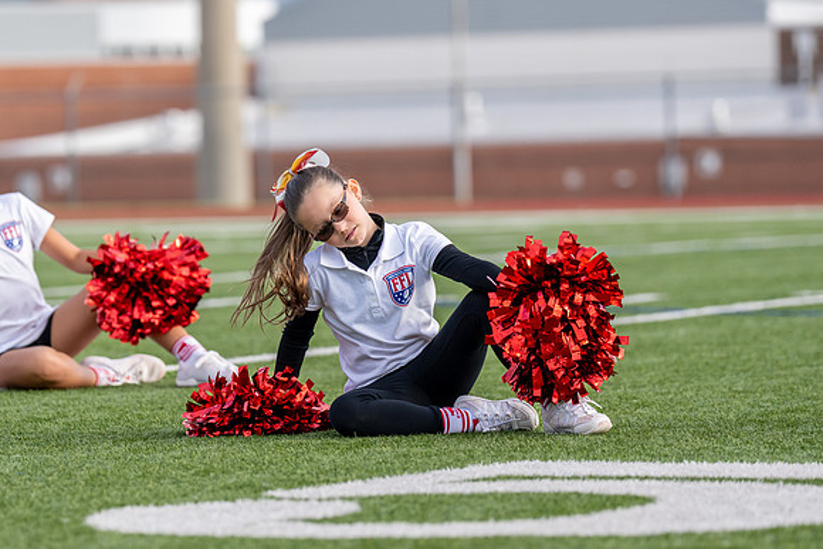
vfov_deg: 5.9
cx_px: 311
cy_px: 267
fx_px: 5349
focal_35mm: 234
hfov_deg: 8.8
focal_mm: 140
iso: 250
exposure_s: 1/2500
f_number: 2.8
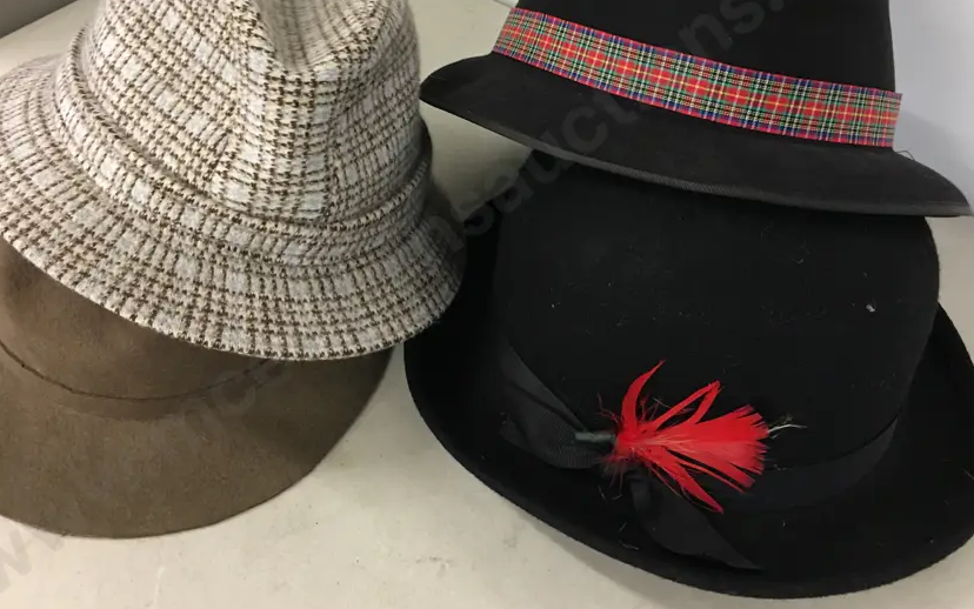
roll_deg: -4.0
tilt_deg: -42.7
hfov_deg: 51.5
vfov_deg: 33.4
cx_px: 459
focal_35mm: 38
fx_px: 1009
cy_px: 222
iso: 80
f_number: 2.2
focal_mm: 4.15
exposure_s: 1/17
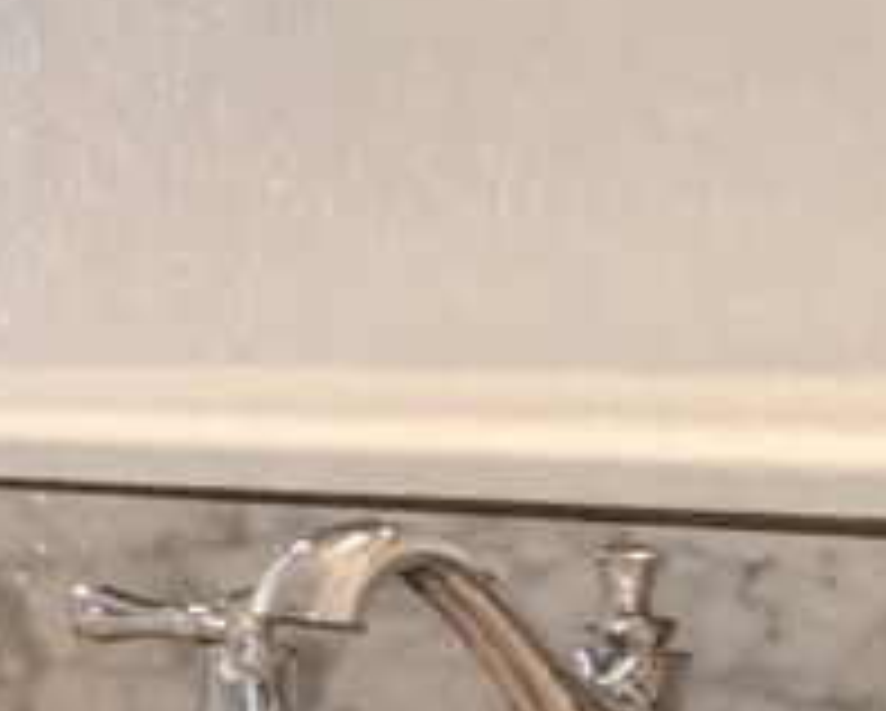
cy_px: 385
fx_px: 3176
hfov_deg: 8.9
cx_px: -2399
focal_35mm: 121
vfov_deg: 12.8
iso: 3200
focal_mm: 10
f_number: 11
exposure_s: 1/6
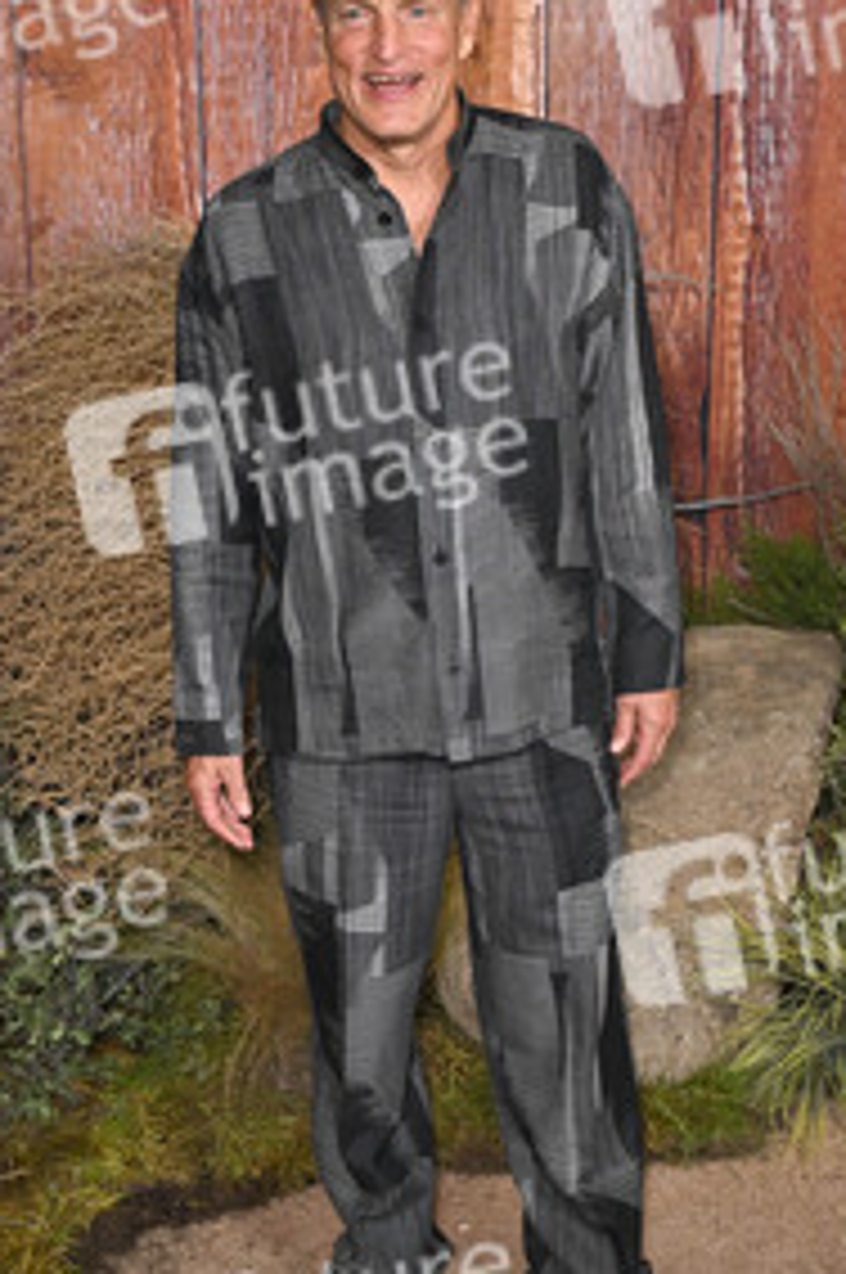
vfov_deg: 34.5
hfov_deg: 23.3
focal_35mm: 58
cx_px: 428
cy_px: 675
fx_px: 2049
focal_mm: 41
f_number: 6.3
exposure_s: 1/250
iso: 1000
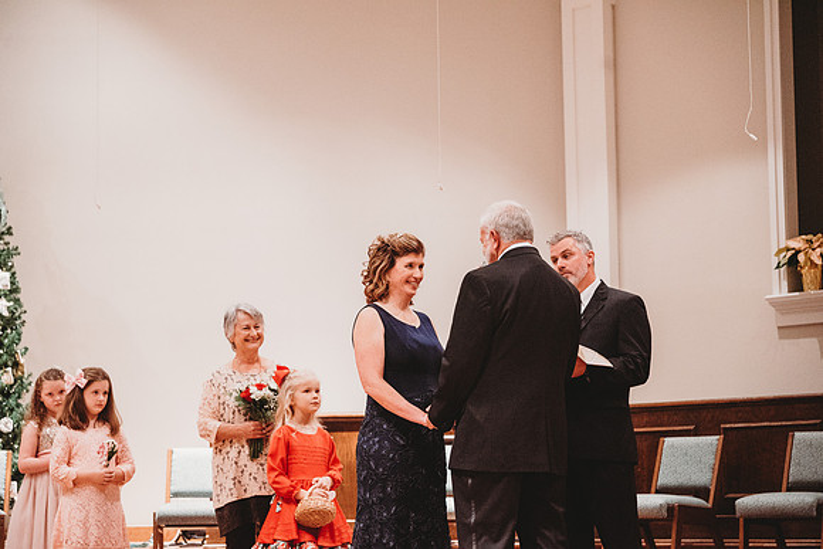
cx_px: 412
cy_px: 274
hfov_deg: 23.9
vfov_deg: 16.1
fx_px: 1944
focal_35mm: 85
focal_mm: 85
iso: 5000
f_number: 4
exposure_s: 1/200
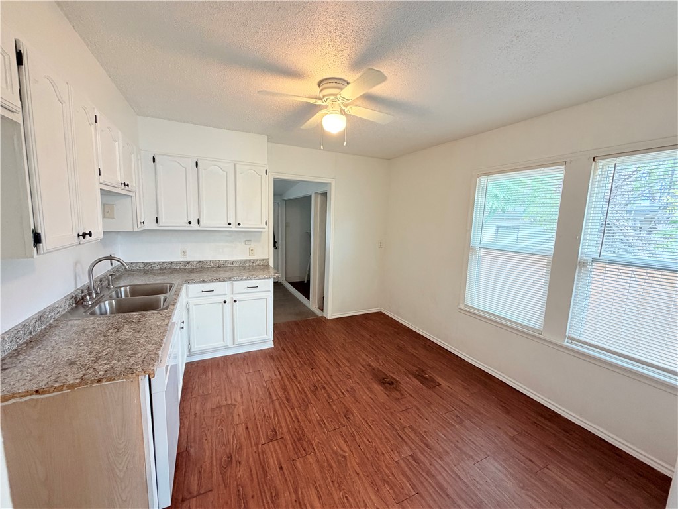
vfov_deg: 85.7
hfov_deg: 102.1
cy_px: 254
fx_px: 274
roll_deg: -1.2
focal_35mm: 14
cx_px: 339
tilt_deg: -8.2
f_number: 2.2
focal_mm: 2.22
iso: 200
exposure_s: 1/60
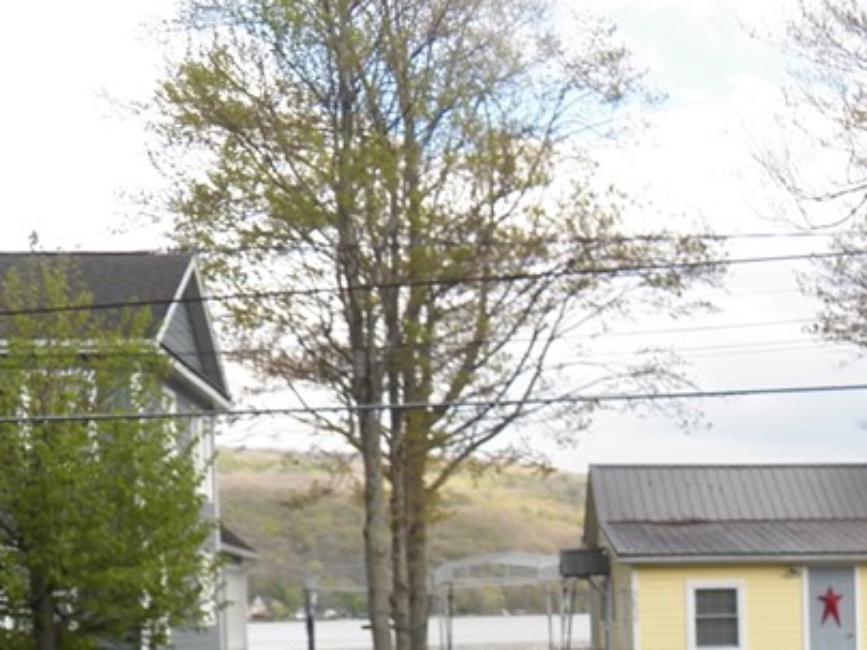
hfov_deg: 25.8
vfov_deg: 19.7
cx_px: 893
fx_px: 1778
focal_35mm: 71
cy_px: 749
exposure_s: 1/800
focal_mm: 4.9
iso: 125
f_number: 2.8
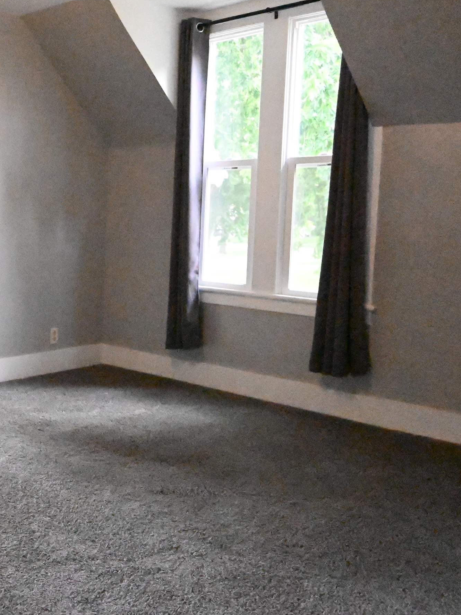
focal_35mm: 40
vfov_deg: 46.8
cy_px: 290
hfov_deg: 32.4
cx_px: -23
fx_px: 710
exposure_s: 1/1000
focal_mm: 16
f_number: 5
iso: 51200
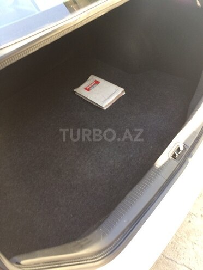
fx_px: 227
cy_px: 135
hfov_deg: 48.2
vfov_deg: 61.7
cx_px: 102
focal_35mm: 29
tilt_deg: -45.6
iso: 40
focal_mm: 4.15
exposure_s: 1/50
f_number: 2.2
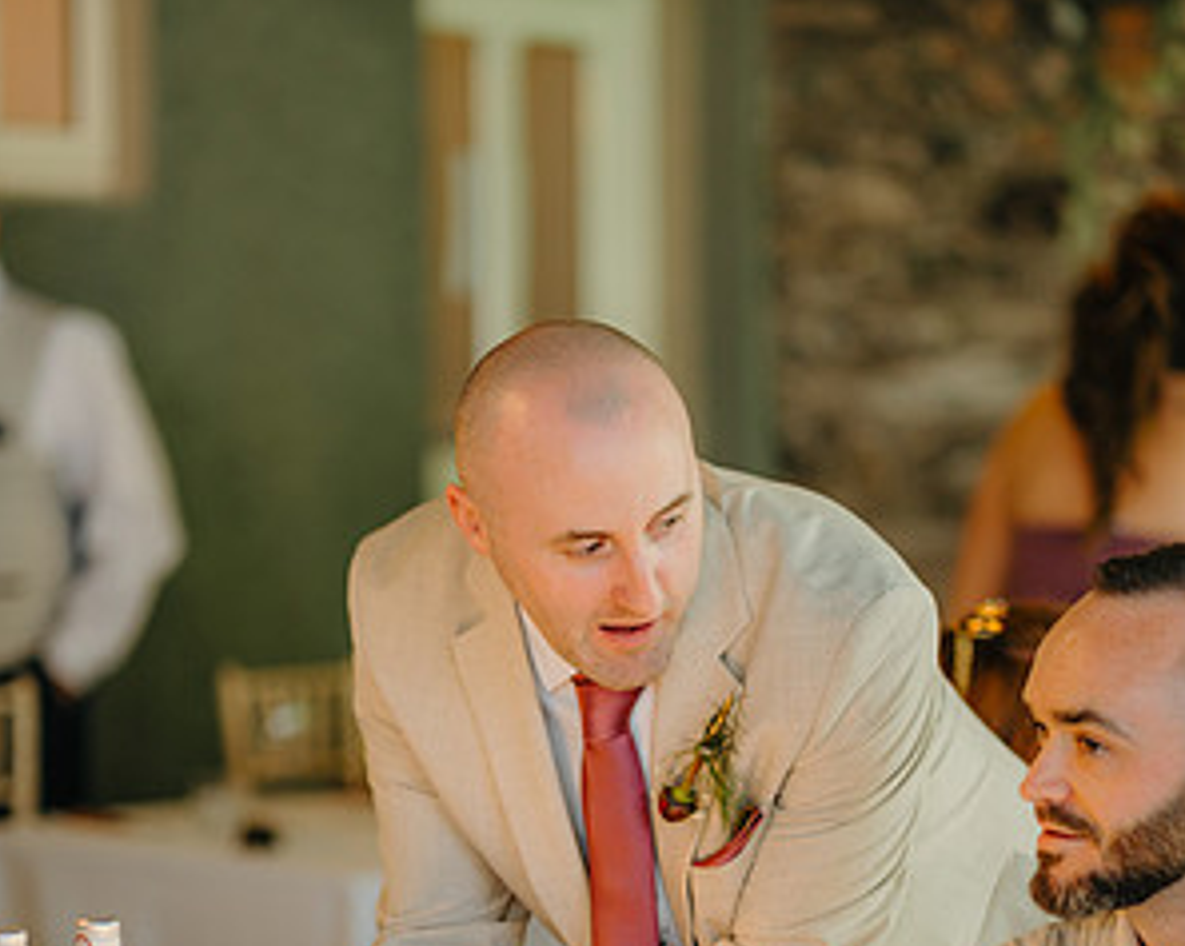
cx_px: 591
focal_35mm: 121
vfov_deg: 12.7
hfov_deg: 15.9
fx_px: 4239
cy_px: 722
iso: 800
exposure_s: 1/200
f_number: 2
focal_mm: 85
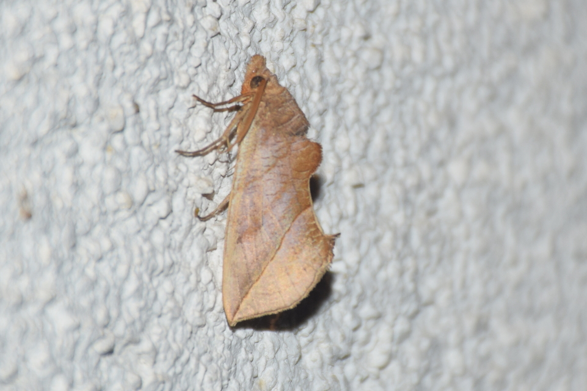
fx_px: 2983
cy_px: 196
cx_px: 294
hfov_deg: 11.2
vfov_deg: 7.5
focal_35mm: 183
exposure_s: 1/60
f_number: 7.1
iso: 320
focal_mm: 122
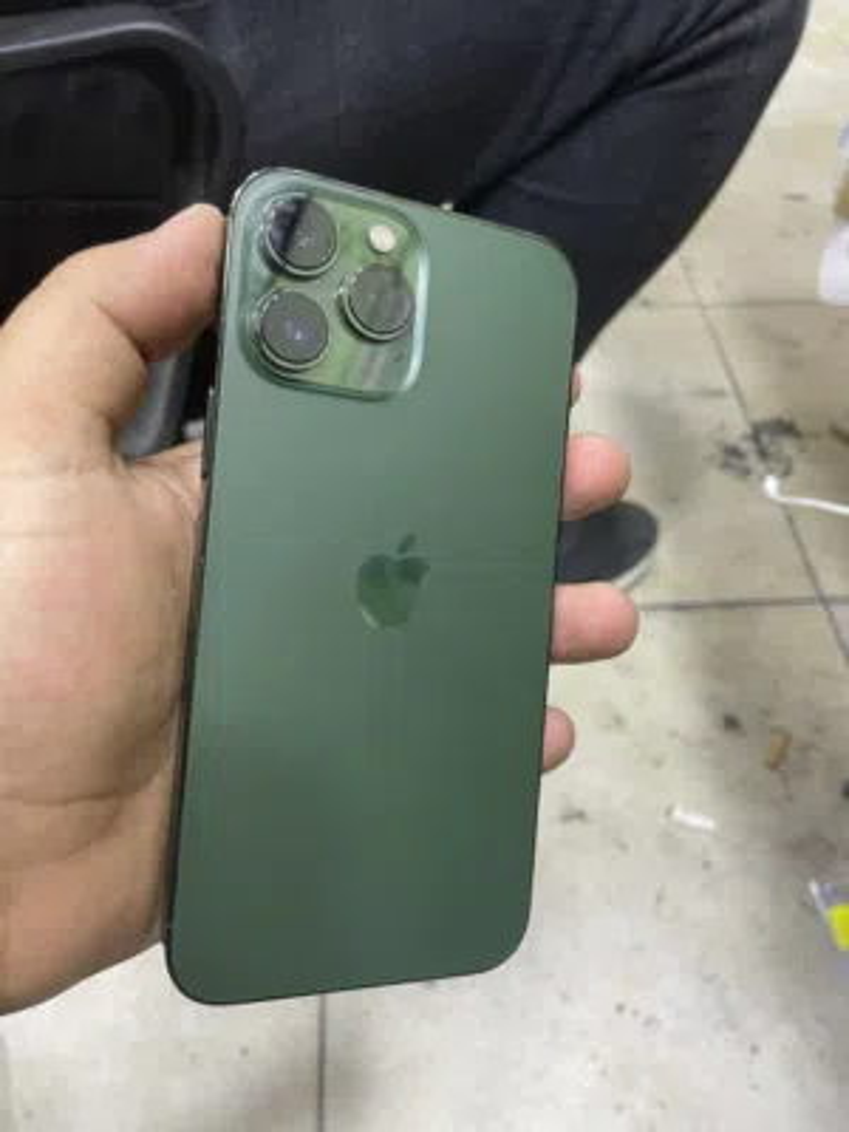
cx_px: 424
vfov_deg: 67.3
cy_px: 566
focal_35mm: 26
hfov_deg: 53.1
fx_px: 850
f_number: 1.6
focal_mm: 4.2
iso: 100
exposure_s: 1/49
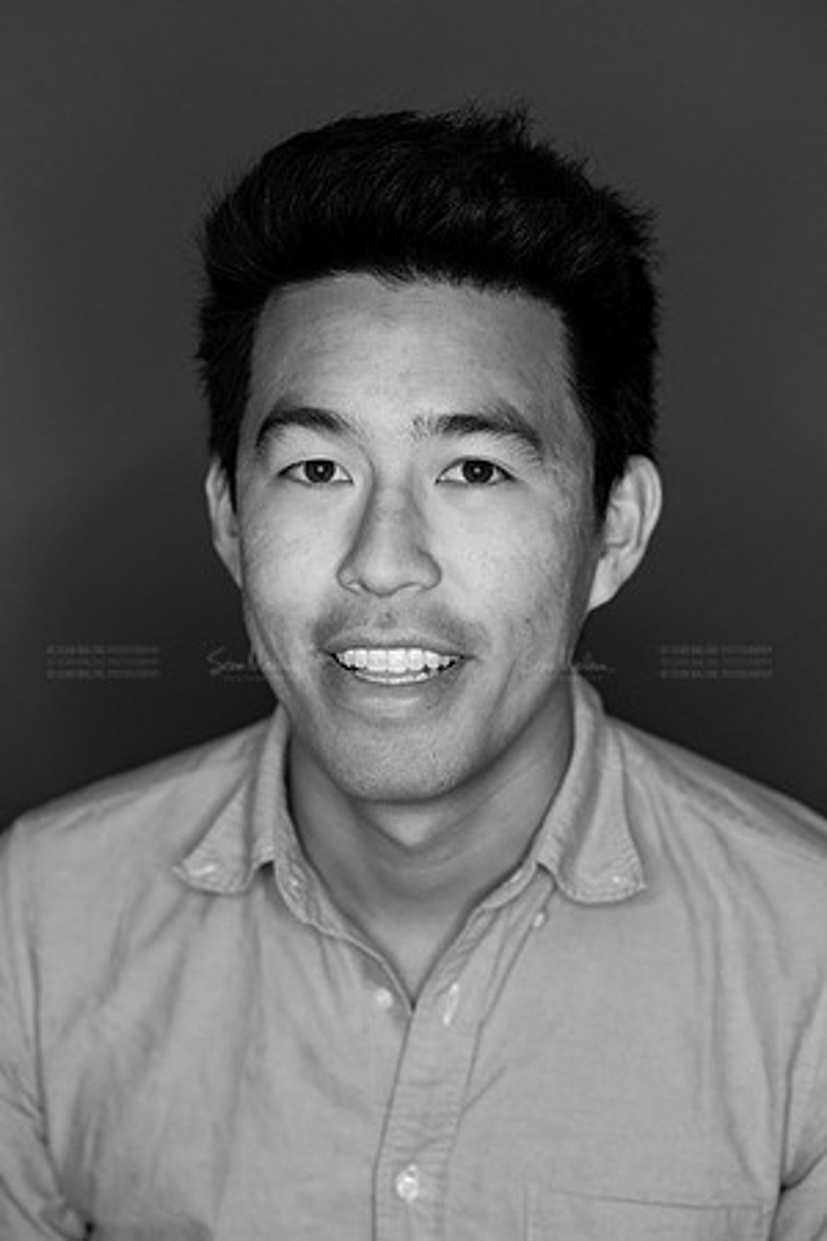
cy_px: 620
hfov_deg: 16.1
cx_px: 414
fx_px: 2929
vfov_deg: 23.9
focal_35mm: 85
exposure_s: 1/200
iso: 2000
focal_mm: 85
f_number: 3.2
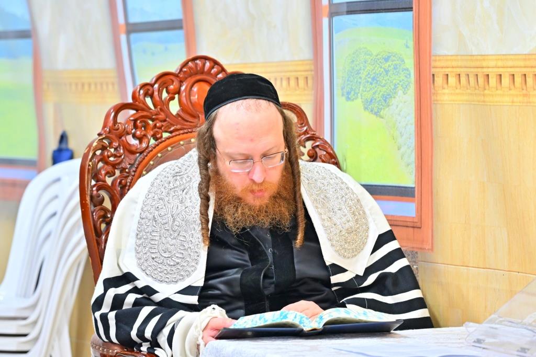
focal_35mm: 180
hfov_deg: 11.4
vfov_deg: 7.6
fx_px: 2680
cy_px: 178
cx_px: 268
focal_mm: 120
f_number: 4
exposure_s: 1/200
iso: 1000
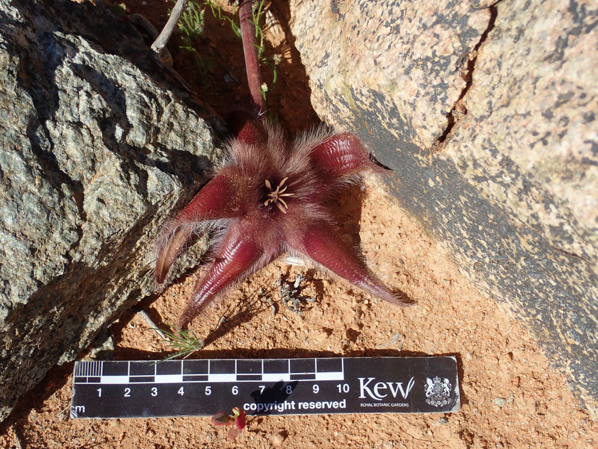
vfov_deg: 29.7
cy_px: 224
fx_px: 846
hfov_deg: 38.9
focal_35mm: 49
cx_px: 299
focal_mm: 8.99
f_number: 4.5
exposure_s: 1/500
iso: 100
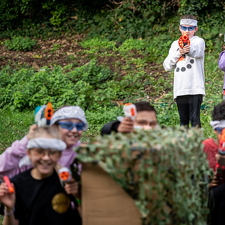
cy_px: 113
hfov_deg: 13.7
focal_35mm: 127
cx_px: 164
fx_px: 934
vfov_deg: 13.7
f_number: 2.8
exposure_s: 1/320
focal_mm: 95
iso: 100
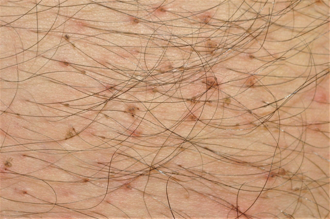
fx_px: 824
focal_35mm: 90
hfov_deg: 22.6
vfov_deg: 15.1
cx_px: 165
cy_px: 110
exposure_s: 1/60
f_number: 13
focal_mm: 60
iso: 1600
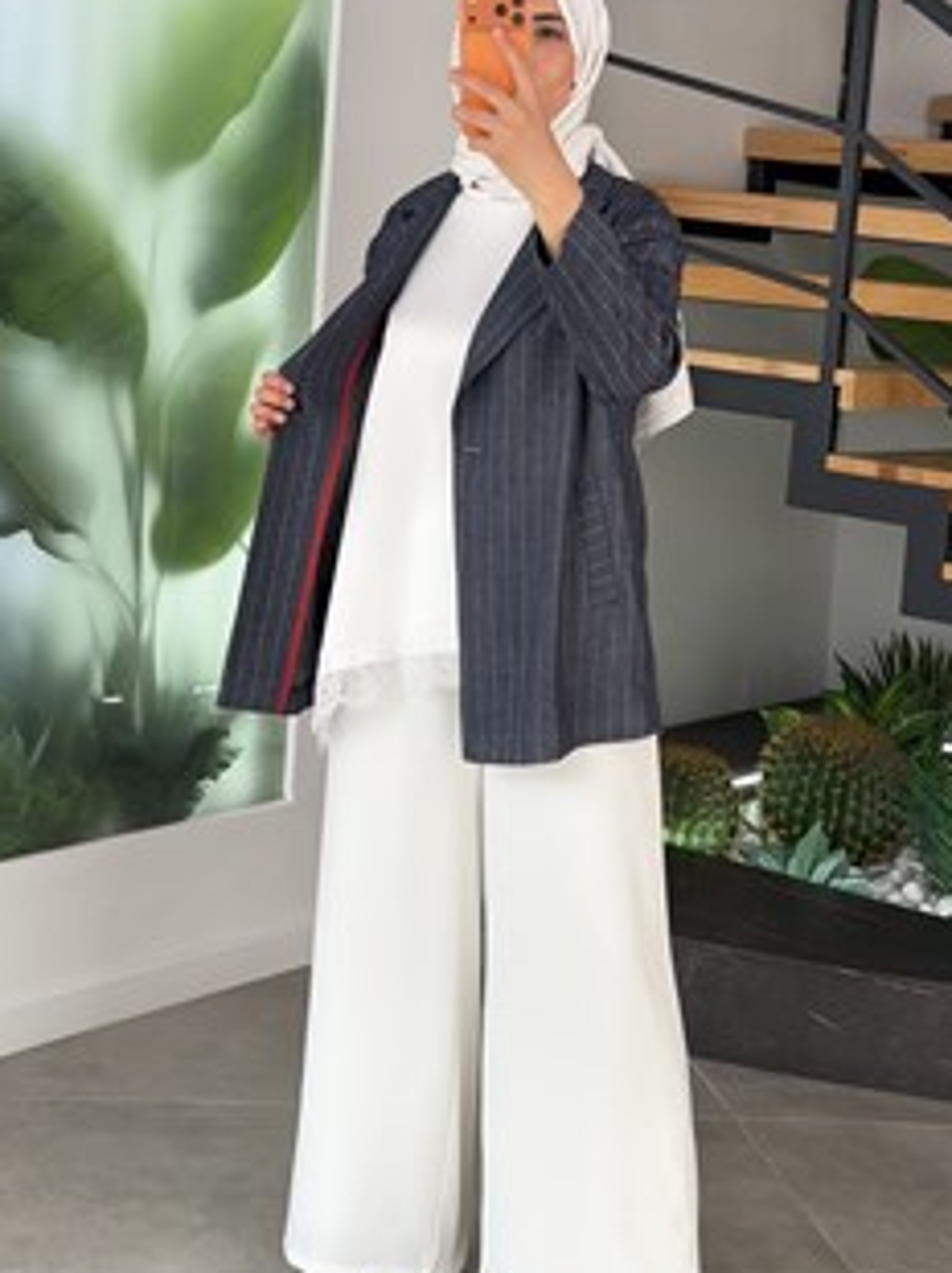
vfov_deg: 30.1
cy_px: 466
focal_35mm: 64
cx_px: 427
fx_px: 2350
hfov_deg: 22.9
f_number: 1.78
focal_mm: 6.76
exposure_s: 1/425
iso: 64
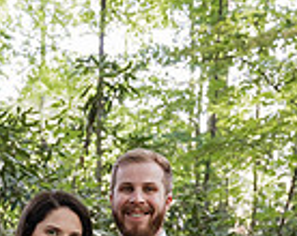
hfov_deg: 18.4
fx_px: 913
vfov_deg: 13.1
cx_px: 91
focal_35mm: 104
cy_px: 446
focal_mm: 34
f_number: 4.5
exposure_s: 1/200
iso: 1600
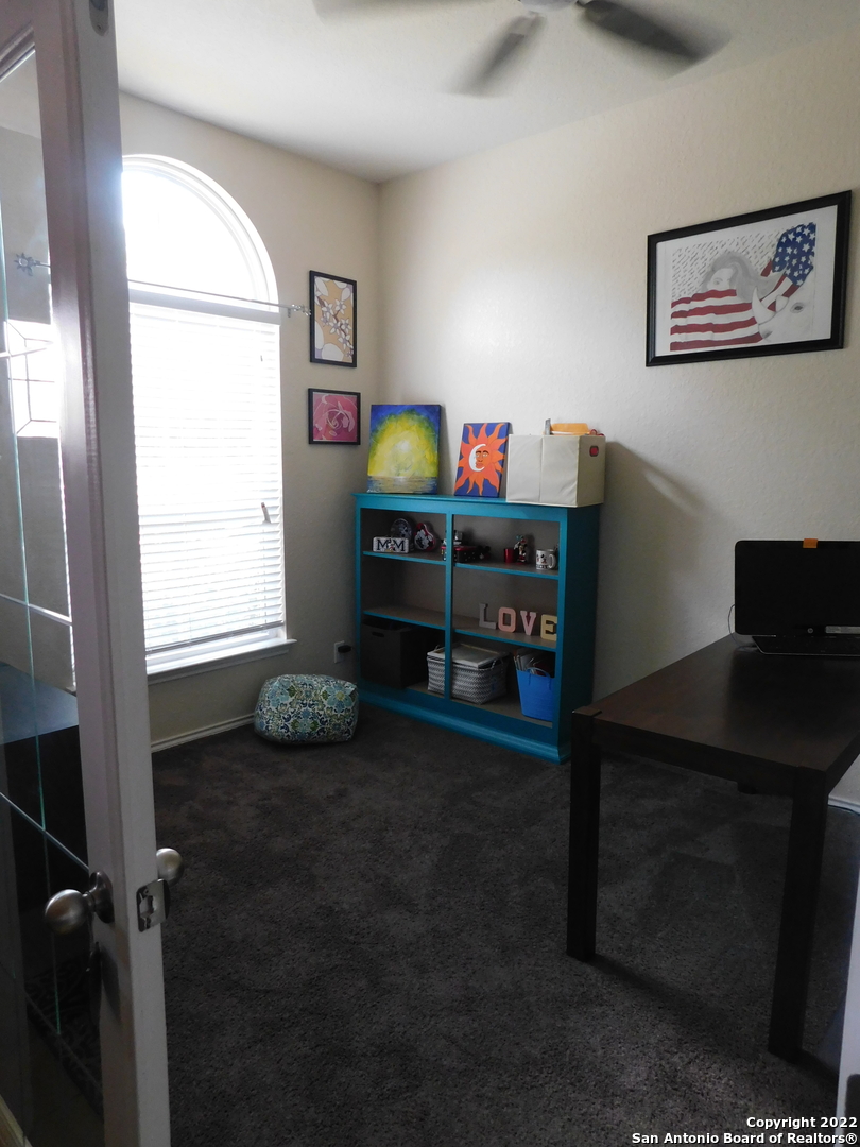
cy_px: 574
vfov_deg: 73.9
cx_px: 430
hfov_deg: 58.9
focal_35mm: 23
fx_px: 762
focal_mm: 4
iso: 320
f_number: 3
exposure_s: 1/30
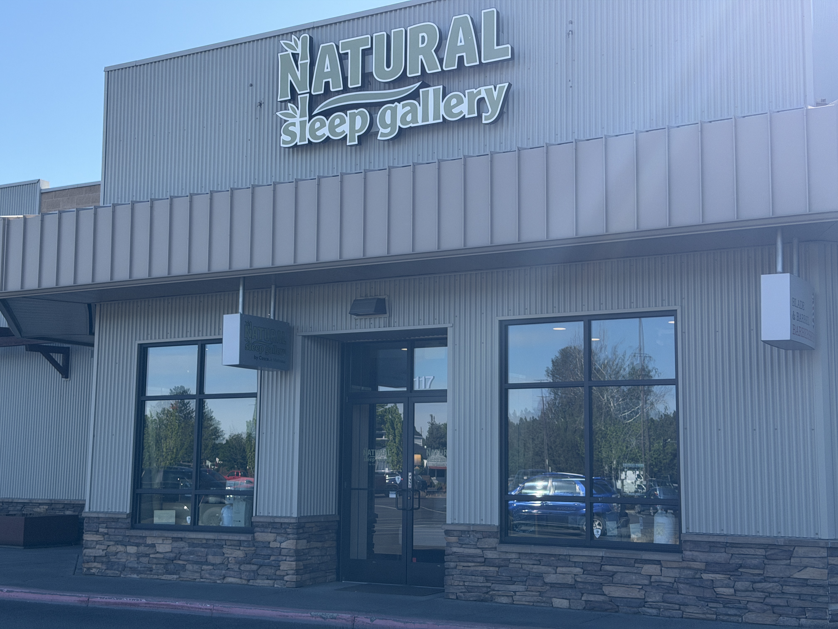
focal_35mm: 48
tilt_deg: +6.7
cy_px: 314
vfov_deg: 30.3
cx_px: 419
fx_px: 1162
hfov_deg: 39.7
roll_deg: -0.7
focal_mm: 6.76
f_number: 1.78
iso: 100
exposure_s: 1/2273
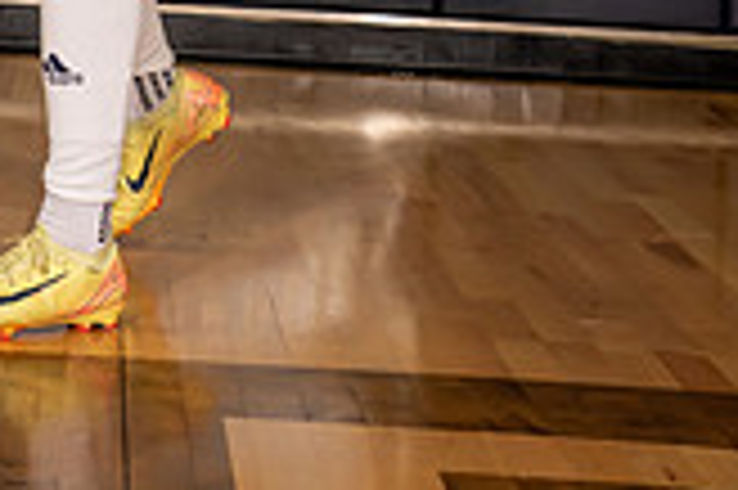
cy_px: -508
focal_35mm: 151
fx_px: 3092
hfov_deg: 13.5
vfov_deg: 8.6
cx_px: 90
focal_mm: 55
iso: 800
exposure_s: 1/320
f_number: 6.3
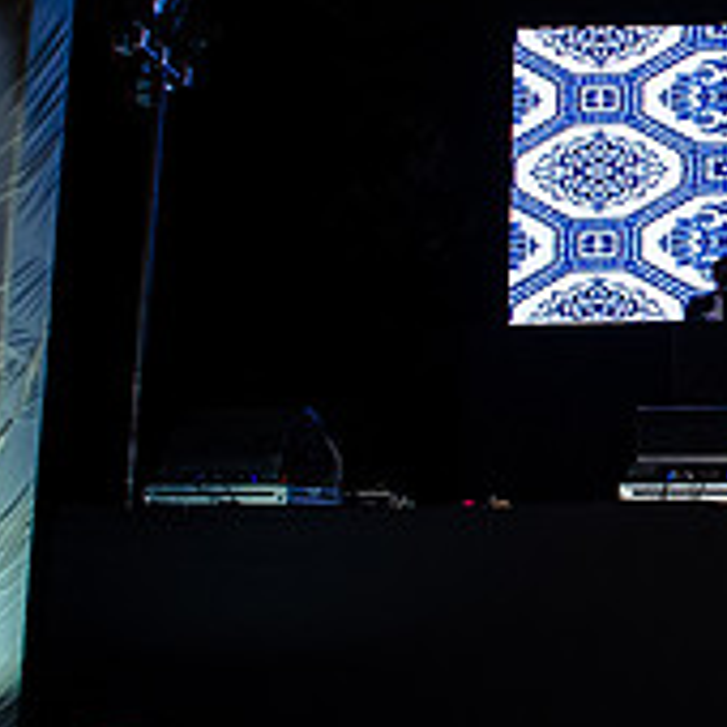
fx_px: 1687
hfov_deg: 22.0
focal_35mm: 71
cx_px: 937
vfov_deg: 24.1
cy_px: 199
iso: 1600
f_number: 6.3
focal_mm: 24
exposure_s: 1/200
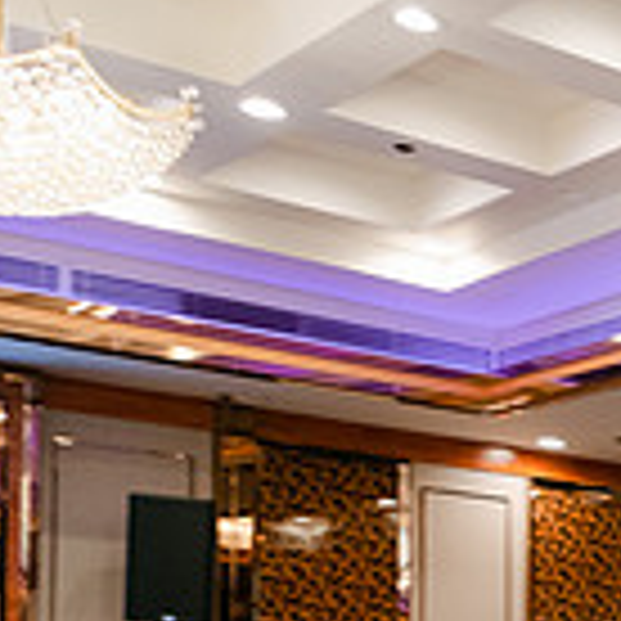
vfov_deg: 19.1
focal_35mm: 86
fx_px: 1745
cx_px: 1246
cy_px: 740
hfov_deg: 15.8
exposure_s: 1/125
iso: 800
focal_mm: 16
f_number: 2.8
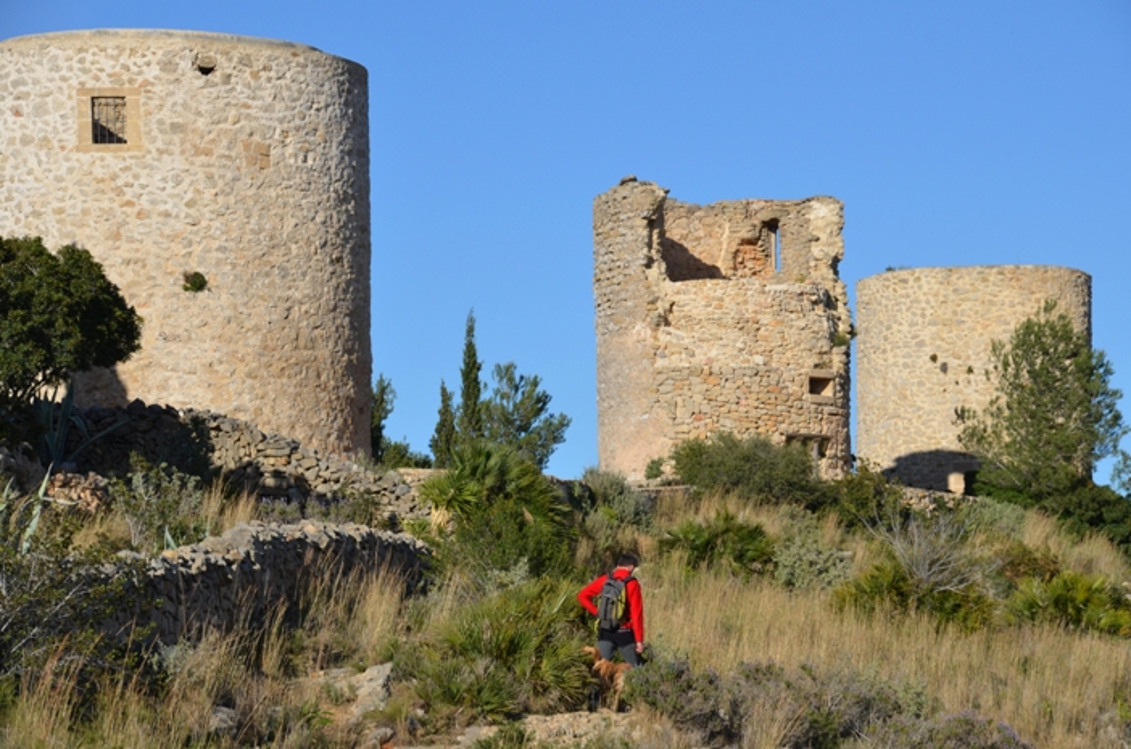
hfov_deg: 14.9
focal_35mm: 138
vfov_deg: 9.9
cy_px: 374
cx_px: 566
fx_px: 4327
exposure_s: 1/320
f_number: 9
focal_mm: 92
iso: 100
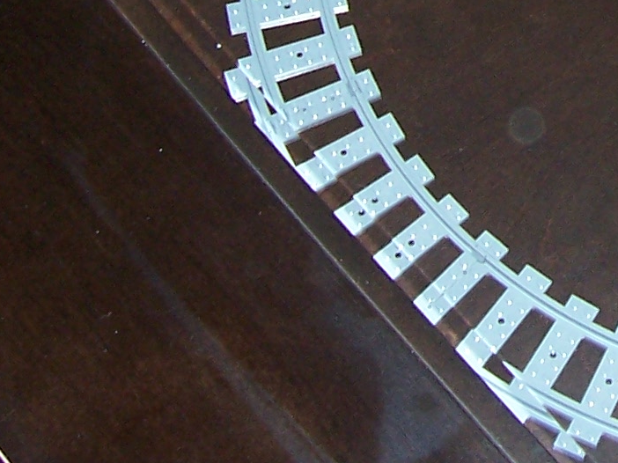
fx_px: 2213
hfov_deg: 15.2
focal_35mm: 124
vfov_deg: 11.1
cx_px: 797
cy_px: -368
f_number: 2.7
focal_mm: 5.6
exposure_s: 1/60
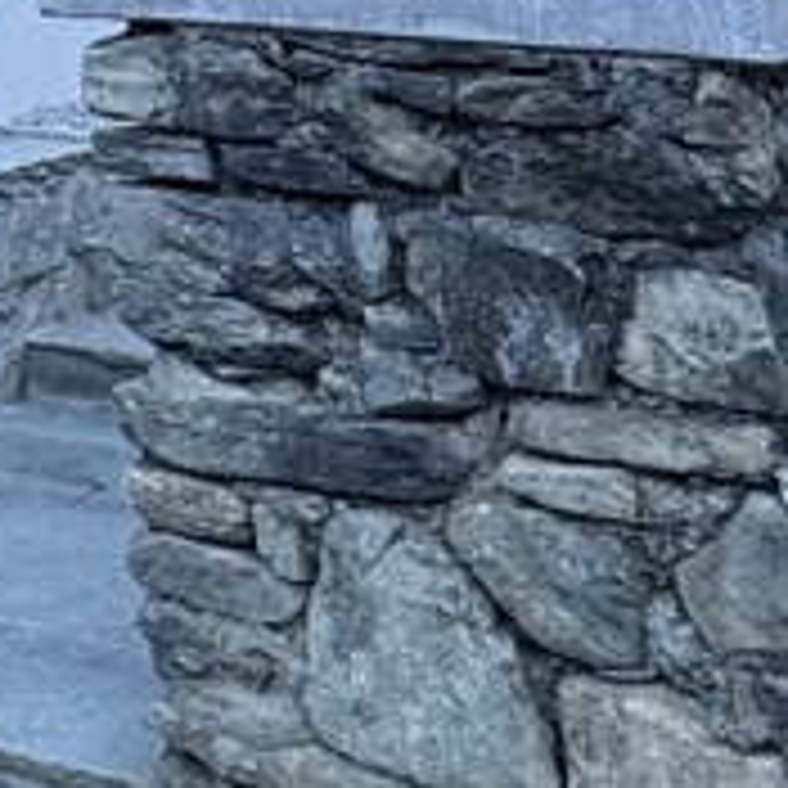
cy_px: -729
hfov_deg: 14.5
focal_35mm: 99
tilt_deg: +12.1
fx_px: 2550
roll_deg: +1.3
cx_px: -806
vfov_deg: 14.8
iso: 40
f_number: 2.2
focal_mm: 2.22
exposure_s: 1/162
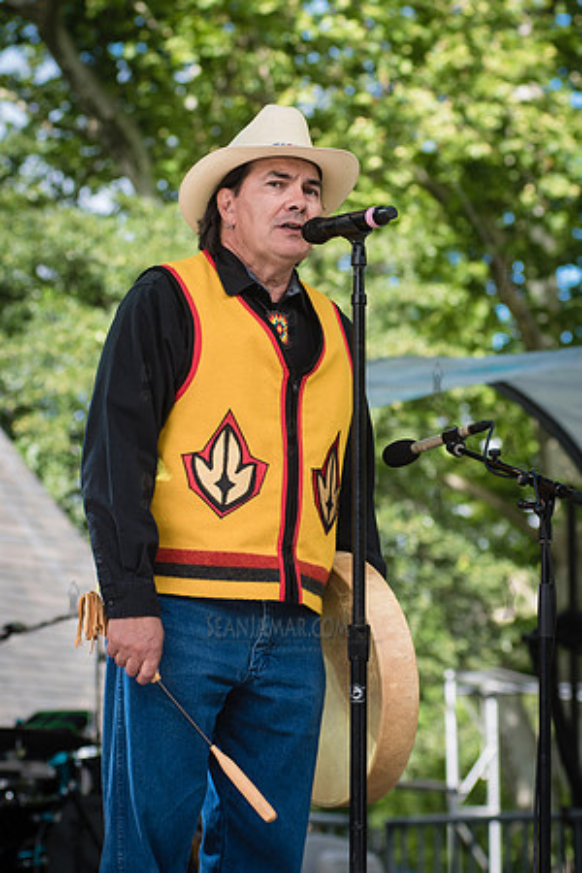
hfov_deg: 9.1
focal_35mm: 151
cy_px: 405
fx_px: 3669
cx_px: 377
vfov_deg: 13.6
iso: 200
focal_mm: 92
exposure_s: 1/500
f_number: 4.5
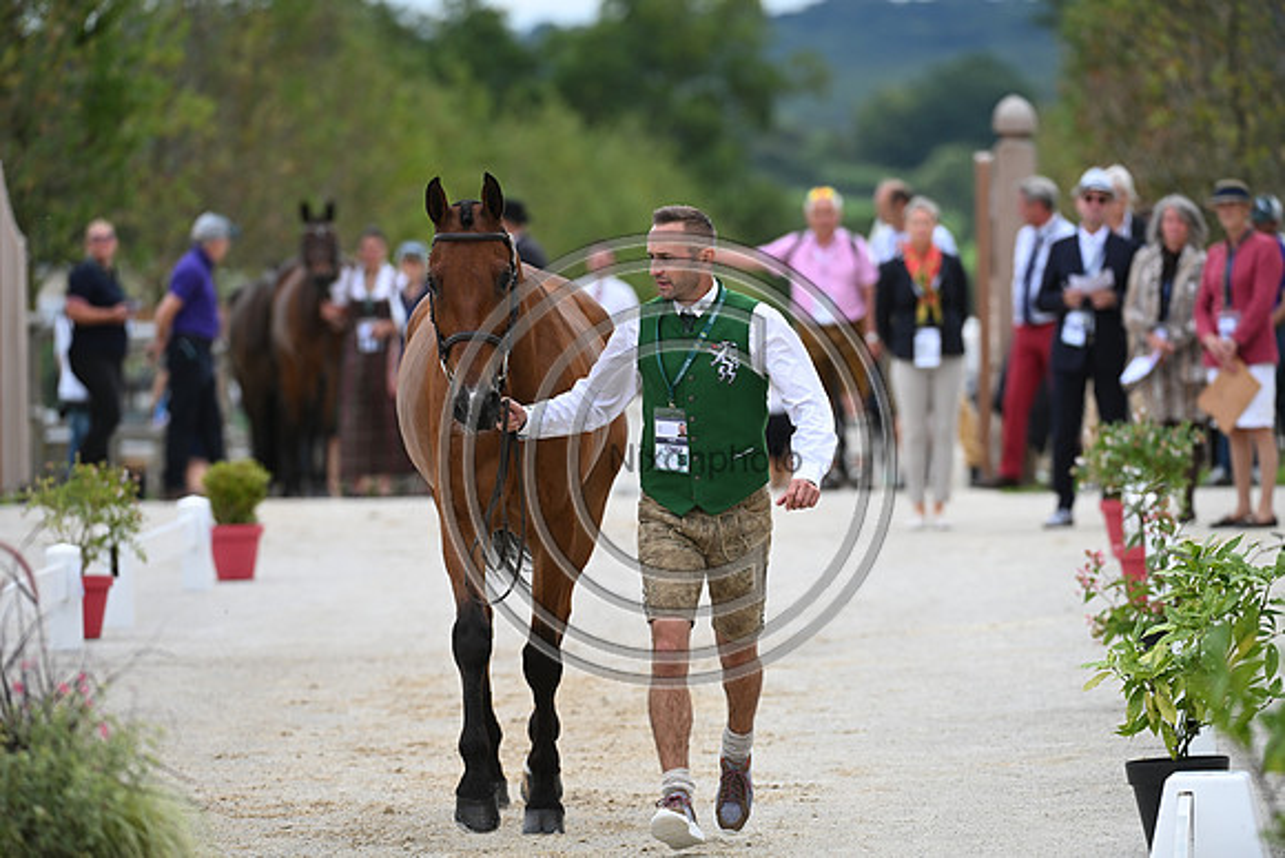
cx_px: 642
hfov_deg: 6.2
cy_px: 429
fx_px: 11781
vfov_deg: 4.2
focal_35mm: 330
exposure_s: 1/1600
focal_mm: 330
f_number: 5.6
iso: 500
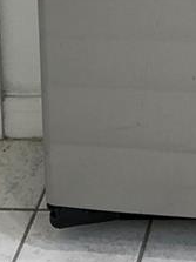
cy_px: -379
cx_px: 334
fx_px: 1058
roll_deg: -0.8
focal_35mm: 140
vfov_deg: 11.5
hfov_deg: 10.1
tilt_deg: -11.6
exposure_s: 1/60
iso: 80
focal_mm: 5.7
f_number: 1.5
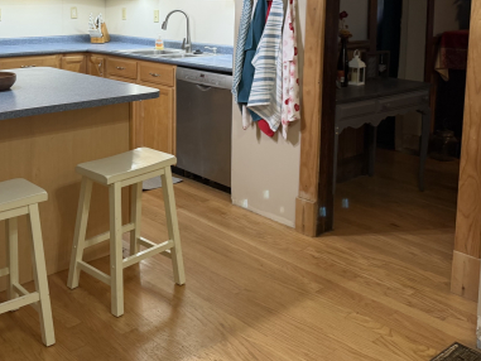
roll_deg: -0.5
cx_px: 131
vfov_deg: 33.2
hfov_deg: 43.6
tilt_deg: -5.2
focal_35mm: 42
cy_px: 62
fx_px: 584
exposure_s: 1/60
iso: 160
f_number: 1.78
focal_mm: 6.76
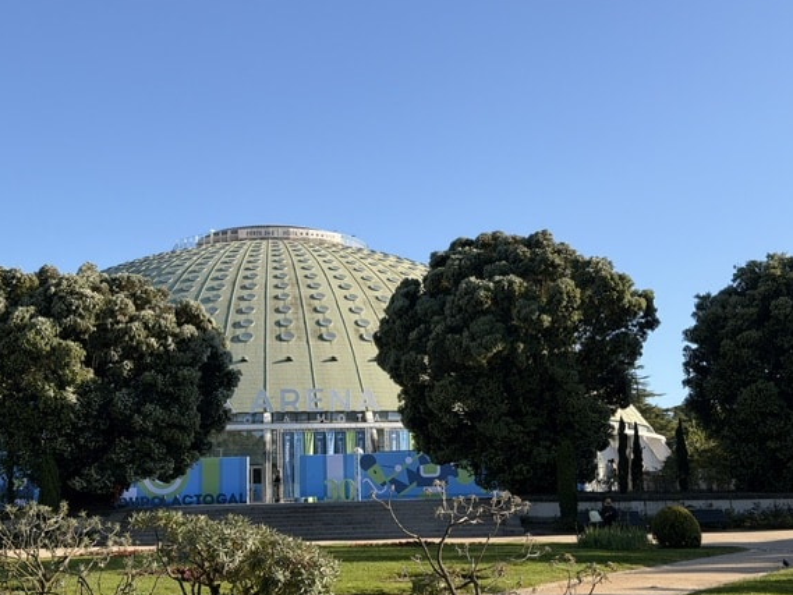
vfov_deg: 27.0
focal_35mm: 54
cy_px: 302
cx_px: 376
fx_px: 1237
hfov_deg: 35.5
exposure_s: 1/3096
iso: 64
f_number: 1.78
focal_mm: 6.76
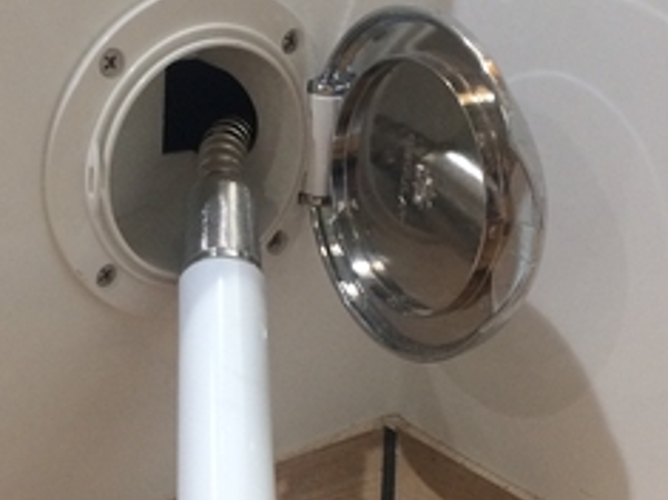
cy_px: 460
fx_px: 1427
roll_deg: +0.5
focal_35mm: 74
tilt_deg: -31.6
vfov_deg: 19.5
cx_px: 264
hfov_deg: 26.3
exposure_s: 1/33
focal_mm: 4.15
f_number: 2.2
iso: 80
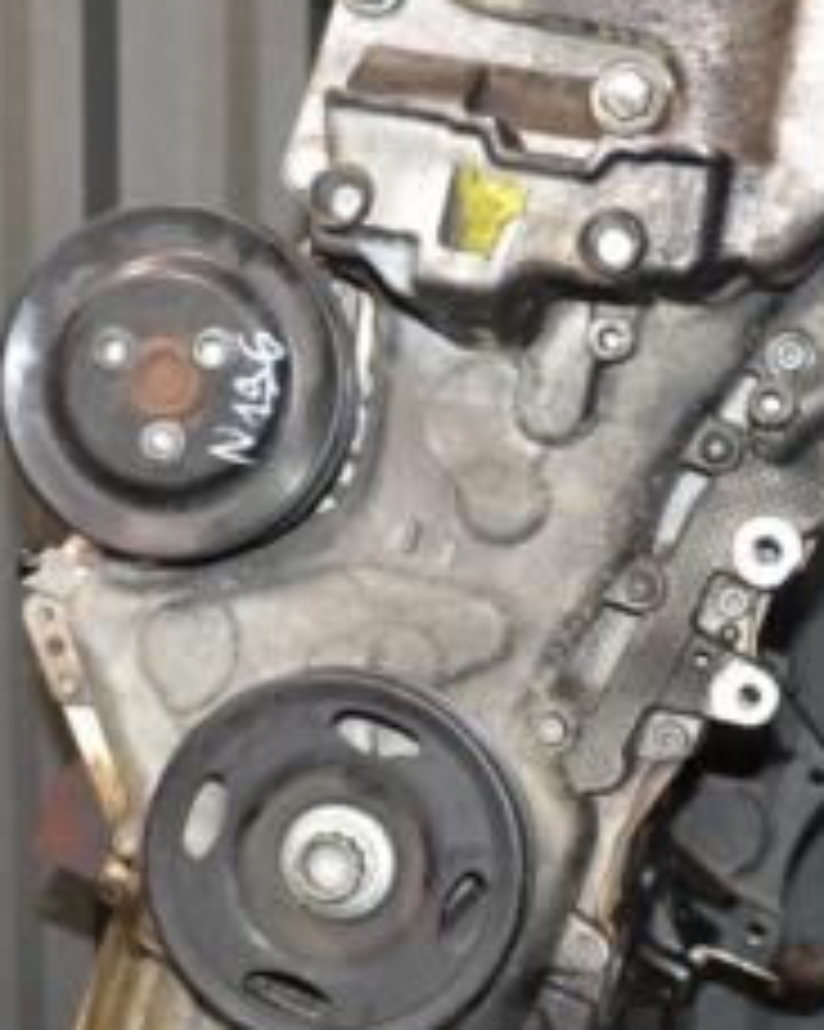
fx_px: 2813
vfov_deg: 20.8
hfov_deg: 16.7
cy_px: 477
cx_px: 365
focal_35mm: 92
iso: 800
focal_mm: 25
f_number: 5
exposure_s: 1/60
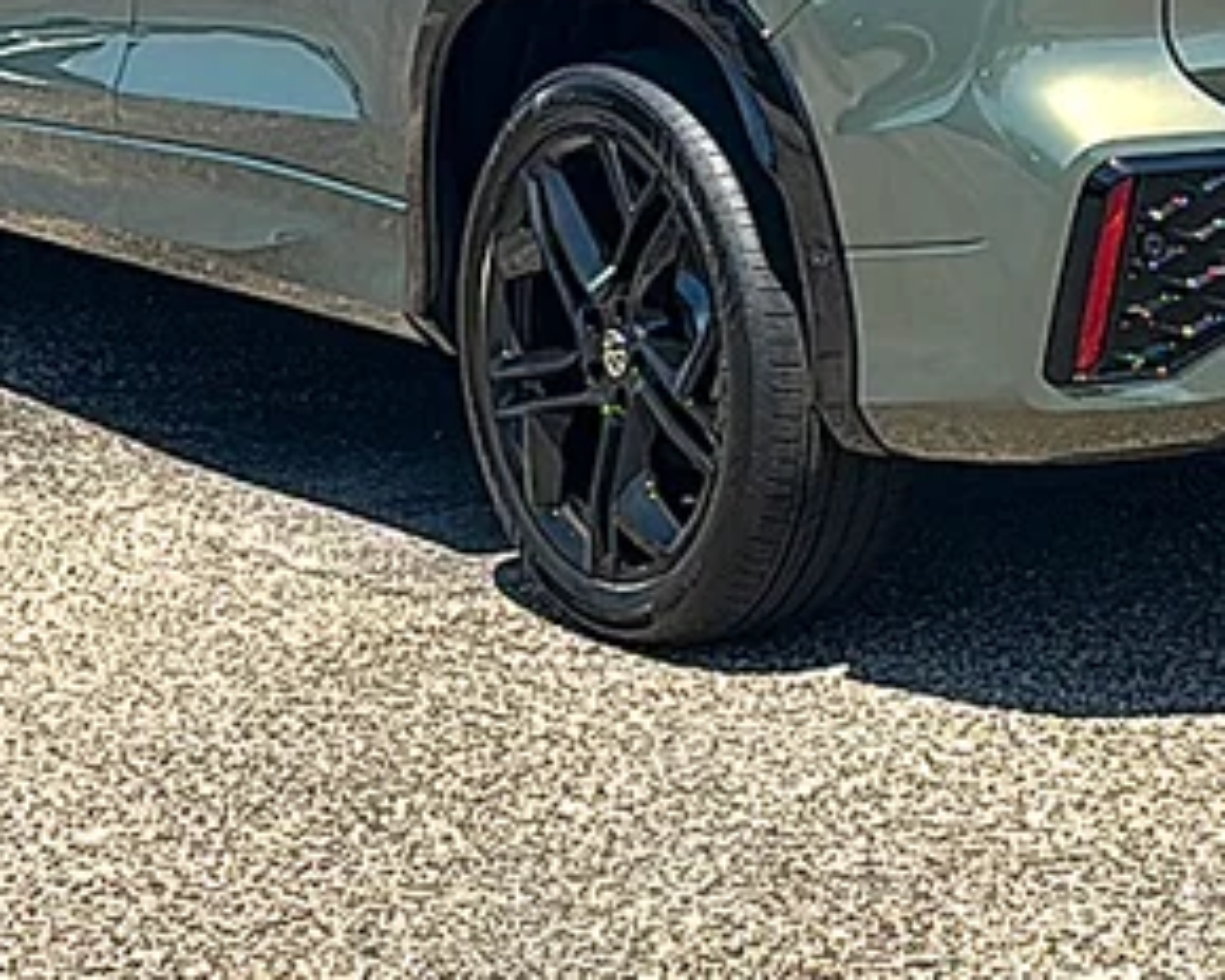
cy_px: -99
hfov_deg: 18.0
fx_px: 3843
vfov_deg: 14.2
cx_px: 870
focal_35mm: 106
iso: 80
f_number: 1.78
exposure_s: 1/3745
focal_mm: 6.86
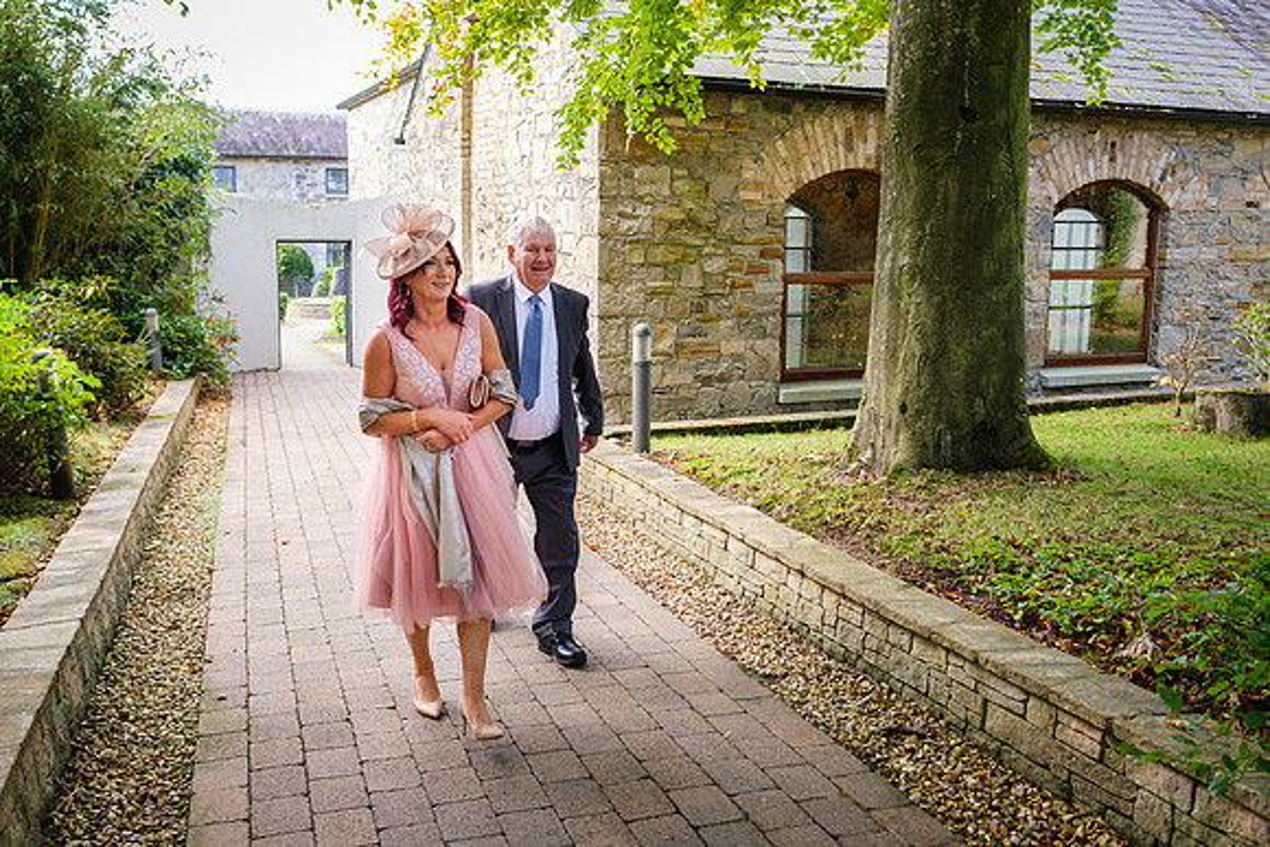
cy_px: 384
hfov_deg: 62.6
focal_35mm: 30
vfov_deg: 44.2
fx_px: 1041
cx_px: 564
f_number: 2.5
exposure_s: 1/250
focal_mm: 16
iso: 400
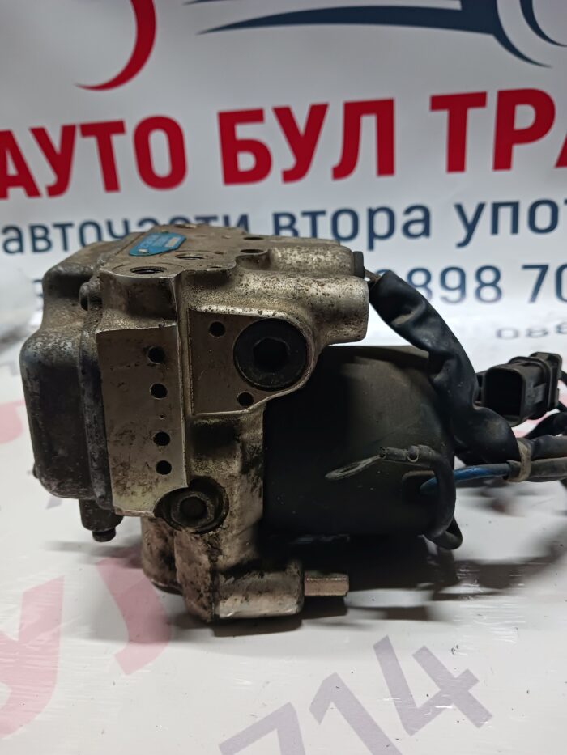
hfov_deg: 51.4
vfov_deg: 65.3
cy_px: 378
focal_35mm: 27
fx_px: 590
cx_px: 284
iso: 500
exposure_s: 1/25
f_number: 1.8
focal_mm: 4
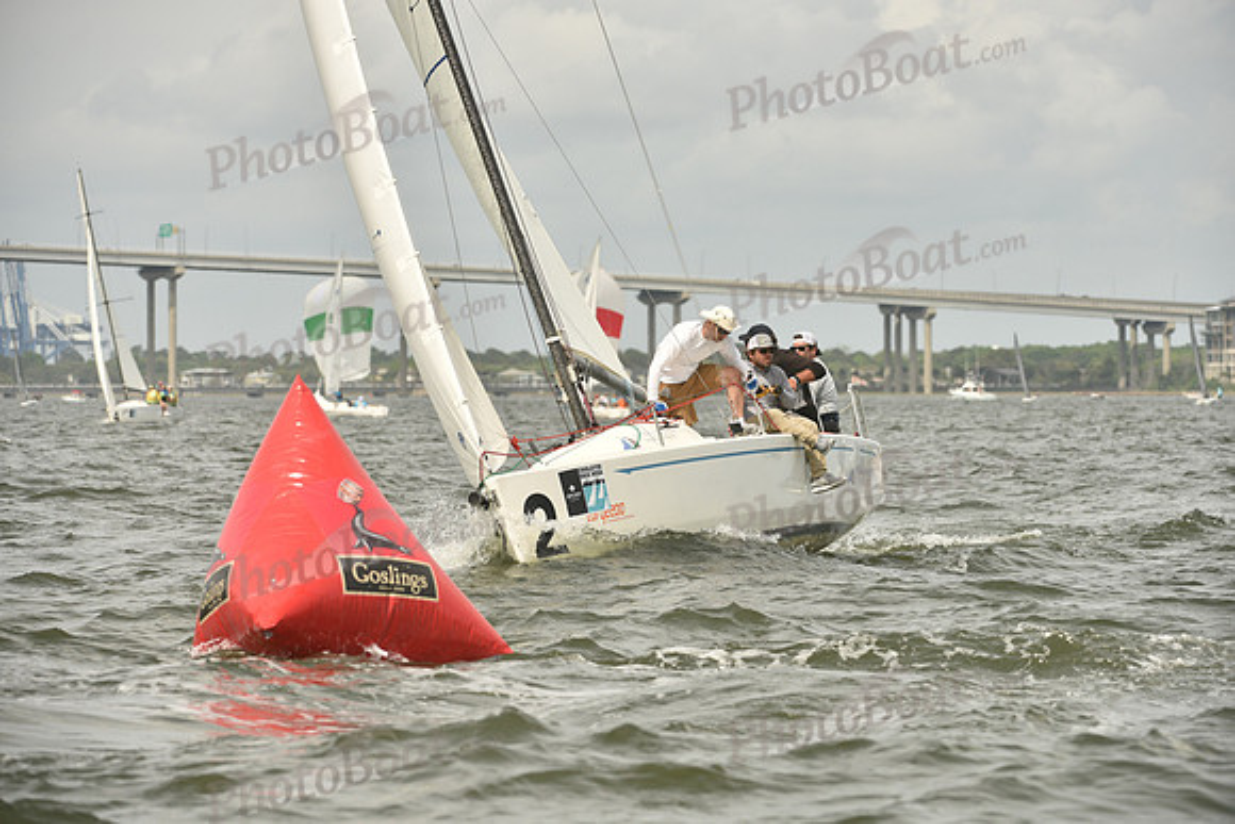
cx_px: 618
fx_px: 6862
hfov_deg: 10.3
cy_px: 412
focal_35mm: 200
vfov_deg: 6.9
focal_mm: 200
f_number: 6.3
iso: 320
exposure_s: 1/1600
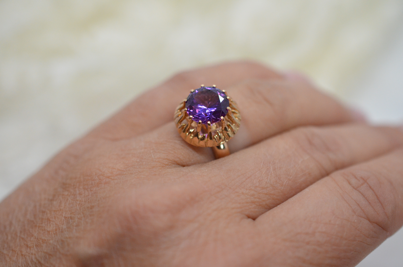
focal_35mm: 60
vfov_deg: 22.5
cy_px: 134
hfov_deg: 33.5
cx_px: 202
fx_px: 670
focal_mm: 40
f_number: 4
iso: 2500
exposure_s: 1/2500
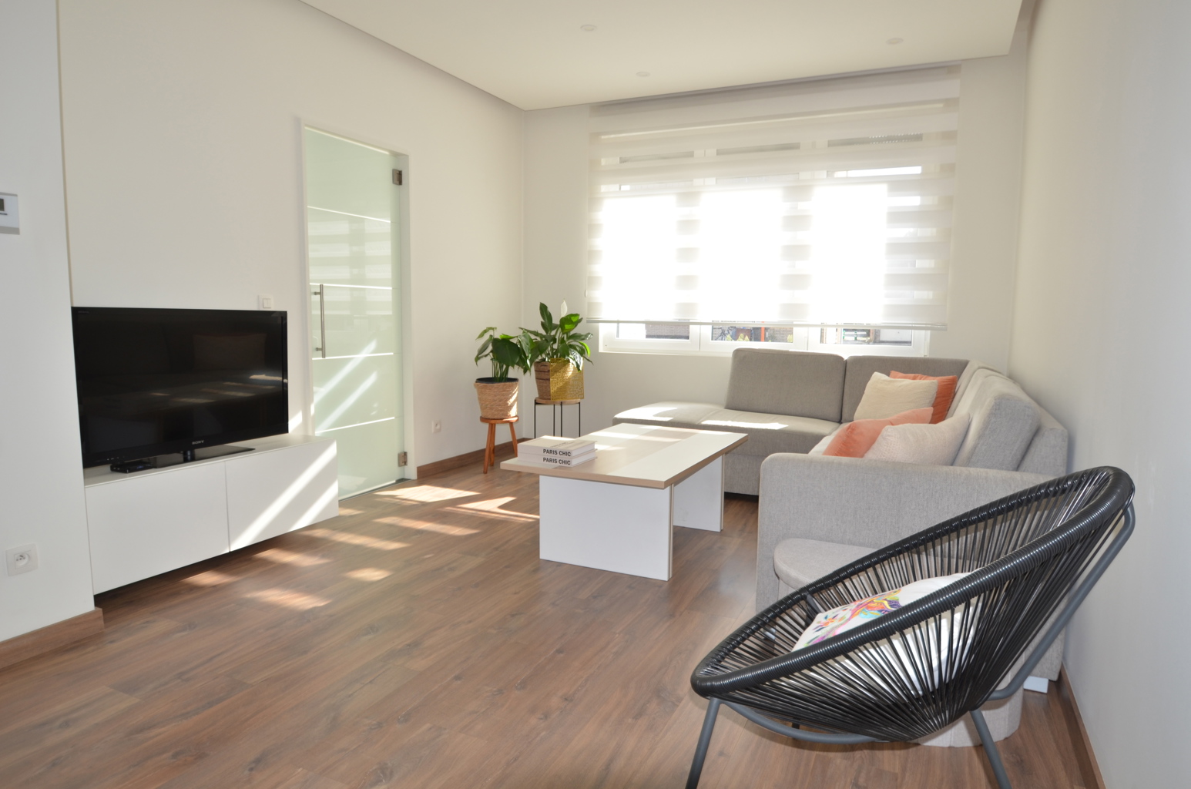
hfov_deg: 81.3
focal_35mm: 21
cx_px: 596
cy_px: 394
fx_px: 693
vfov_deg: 59.3
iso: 200
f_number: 3.8
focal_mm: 14
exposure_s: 1/250
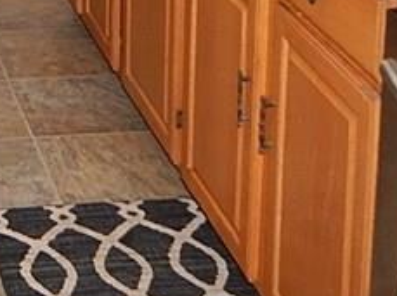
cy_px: -237
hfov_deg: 17.5
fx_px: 1179
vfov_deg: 13.0
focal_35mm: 103
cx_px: -165
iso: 200
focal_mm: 4
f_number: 3
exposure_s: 1/30
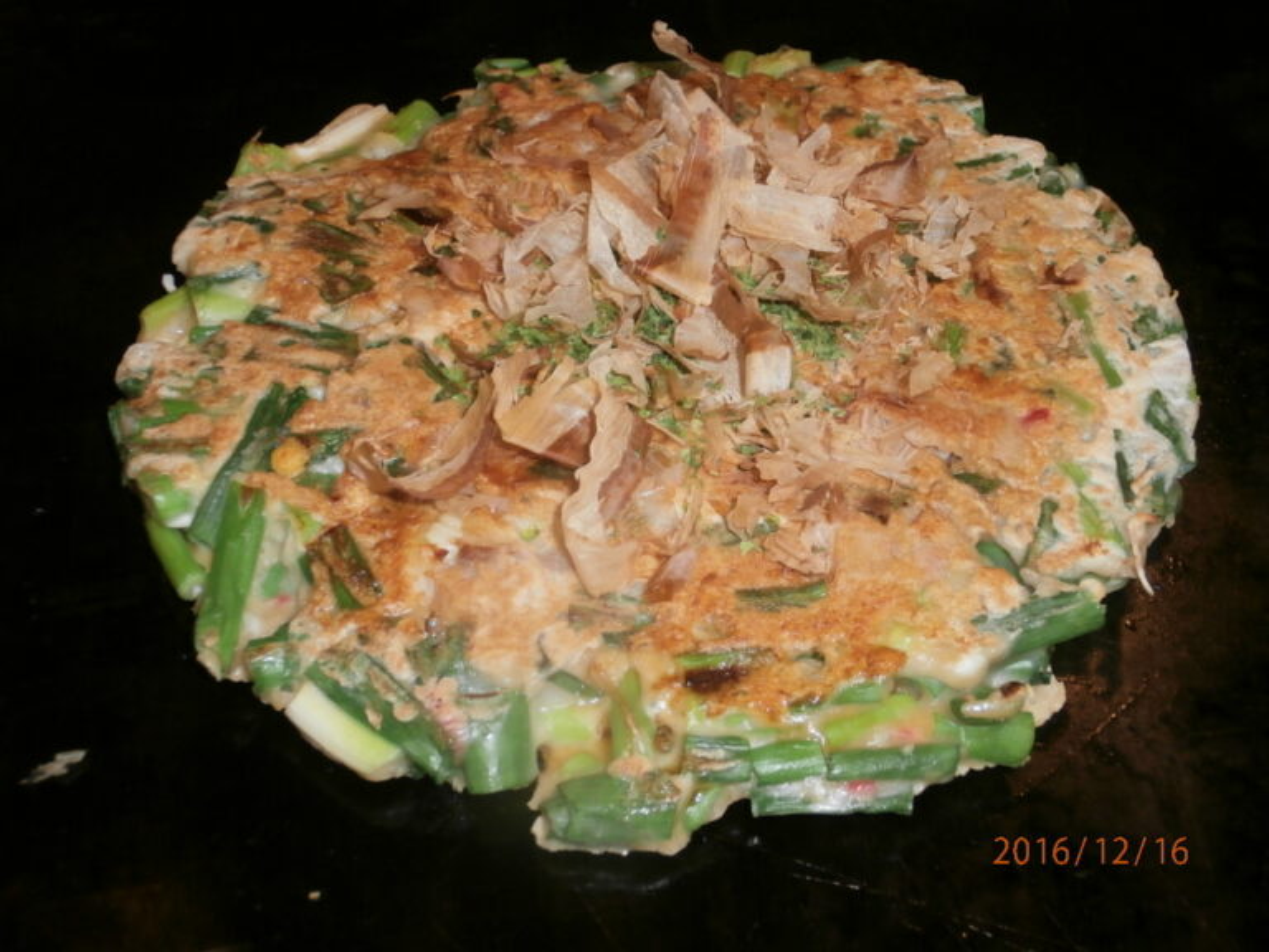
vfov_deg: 30.9
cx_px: 634
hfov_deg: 40.4
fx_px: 1723
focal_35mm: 47
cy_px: 476
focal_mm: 8.29
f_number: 4.2
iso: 200
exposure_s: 1/40
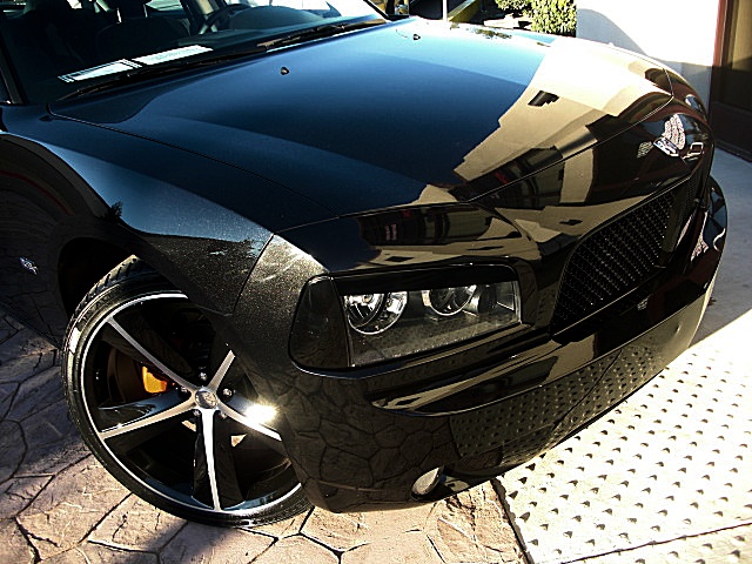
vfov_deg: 39.7
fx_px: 782
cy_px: 282
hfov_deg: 51.4
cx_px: 376
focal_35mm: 36
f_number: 2.8
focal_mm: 6.3
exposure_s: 1/100
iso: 50
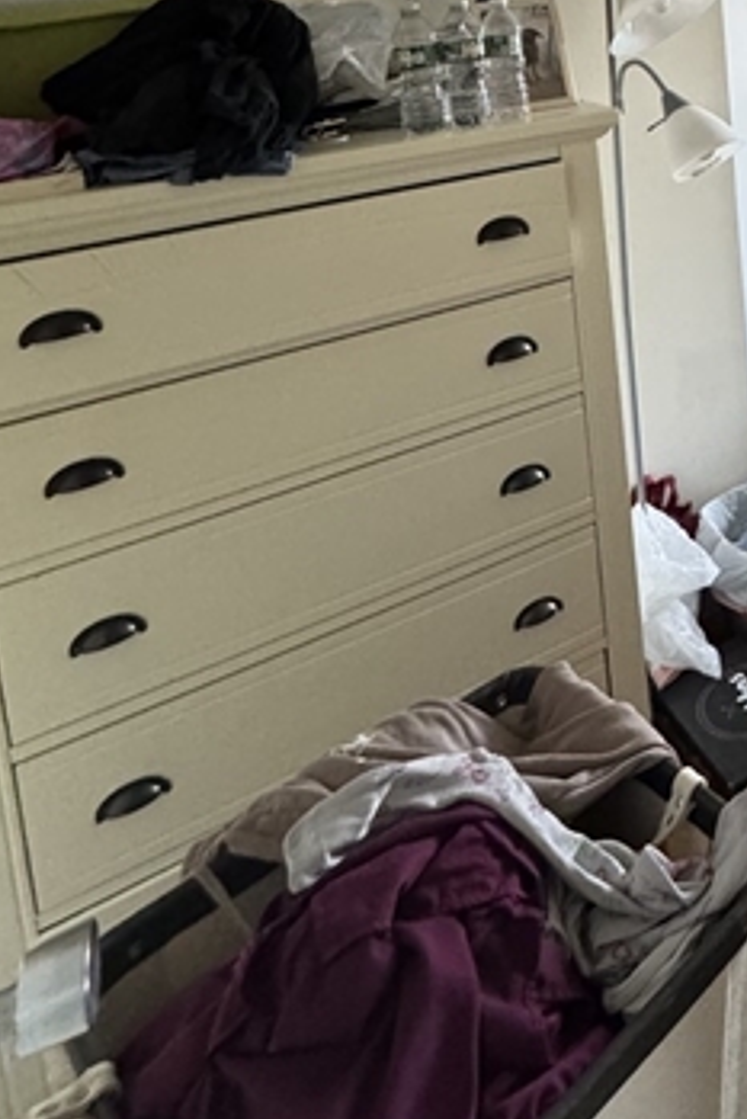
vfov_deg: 49.5
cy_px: 35
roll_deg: +3.3
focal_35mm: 32
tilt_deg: -4.8
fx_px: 995
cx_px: 911
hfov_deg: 33.1
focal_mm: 2.22
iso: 800
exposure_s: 1/60
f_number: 2.2
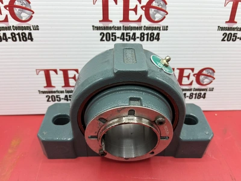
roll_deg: -1.7
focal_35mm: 26
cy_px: 90
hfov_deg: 67.3
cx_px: 120
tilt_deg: -38.7
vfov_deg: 53.1
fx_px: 181
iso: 50
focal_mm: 5.1
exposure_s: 1/550
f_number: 1.6
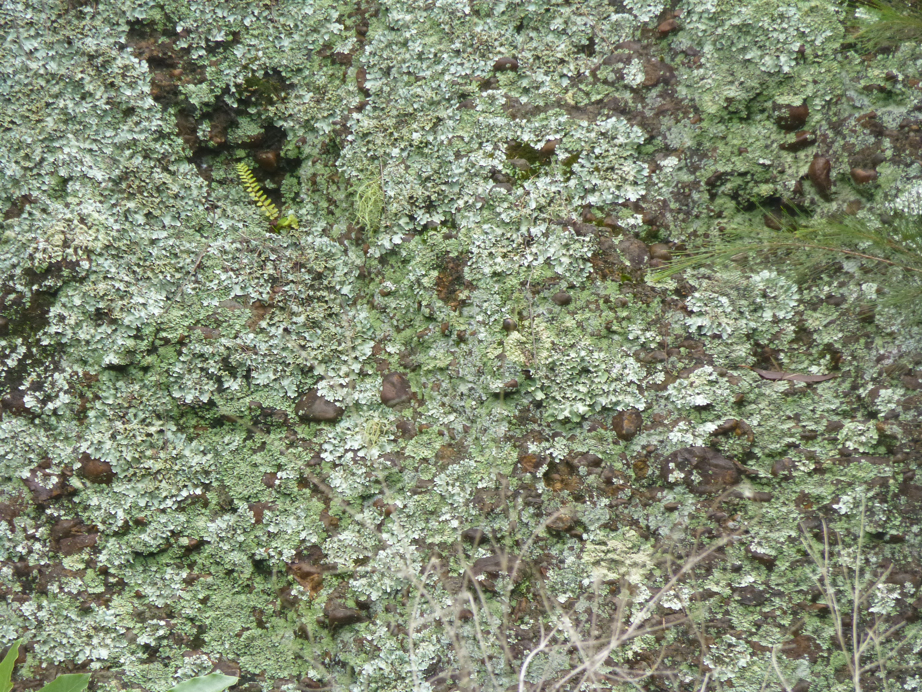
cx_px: 461
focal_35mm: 480
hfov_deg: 4.1
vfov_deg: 3.1
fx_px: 12785
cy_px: 346
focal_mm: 86
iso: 320
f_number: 6.4
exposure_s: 1/125
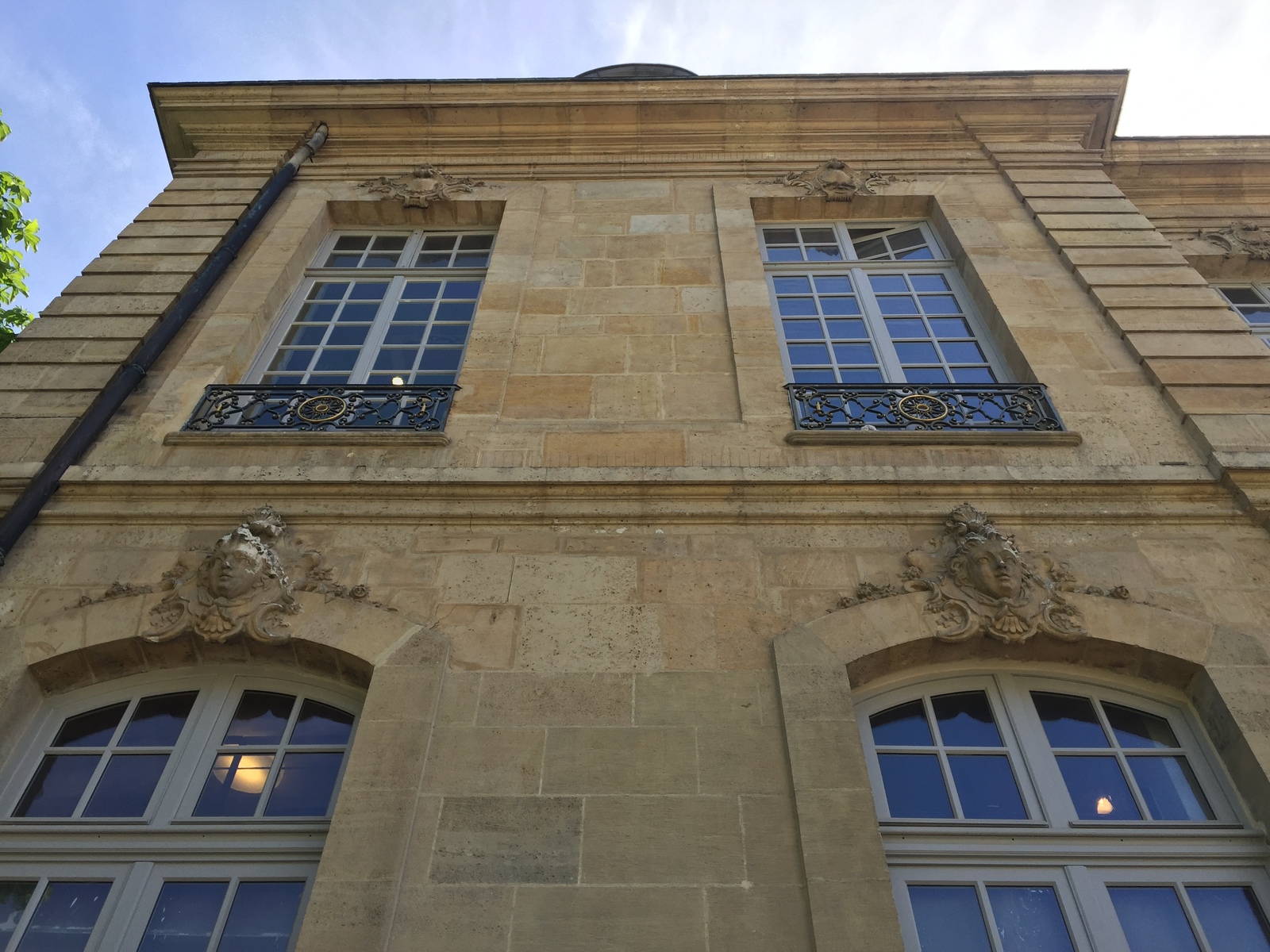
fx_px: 1064
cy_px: 476
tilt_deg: +55.7
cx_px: 635
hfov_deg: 61.7
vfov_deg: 48.2
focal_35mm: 29
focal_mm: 4.15
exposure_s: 1/732
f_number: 2.2
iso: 32
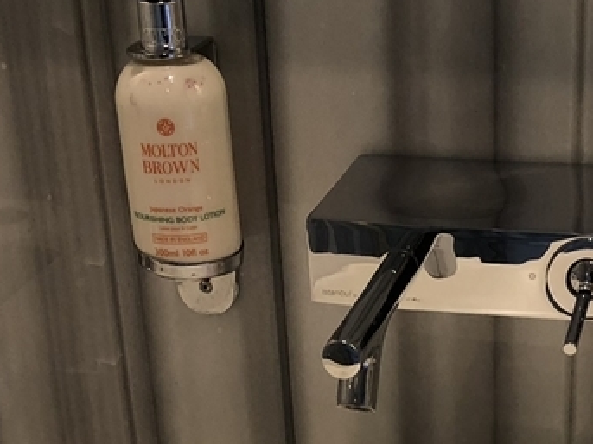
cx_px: 444
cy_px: 672
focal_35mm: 98
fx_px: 1678
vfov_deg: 14.1
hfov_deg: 19.9
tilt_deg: -33.4
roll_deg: +0.6
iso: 40
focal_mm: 3.99
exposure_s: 1/17
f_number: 1.8
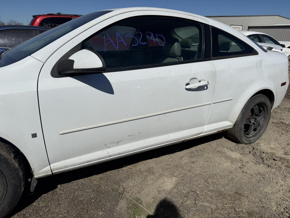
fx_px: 201
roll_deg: -2.5
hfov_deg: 71.6
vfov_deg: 56.8
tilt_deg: -18.9
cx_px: 145
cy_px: 109
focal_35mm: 24
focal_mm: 6.76
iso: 64
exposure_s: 1/14286
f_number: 1.78
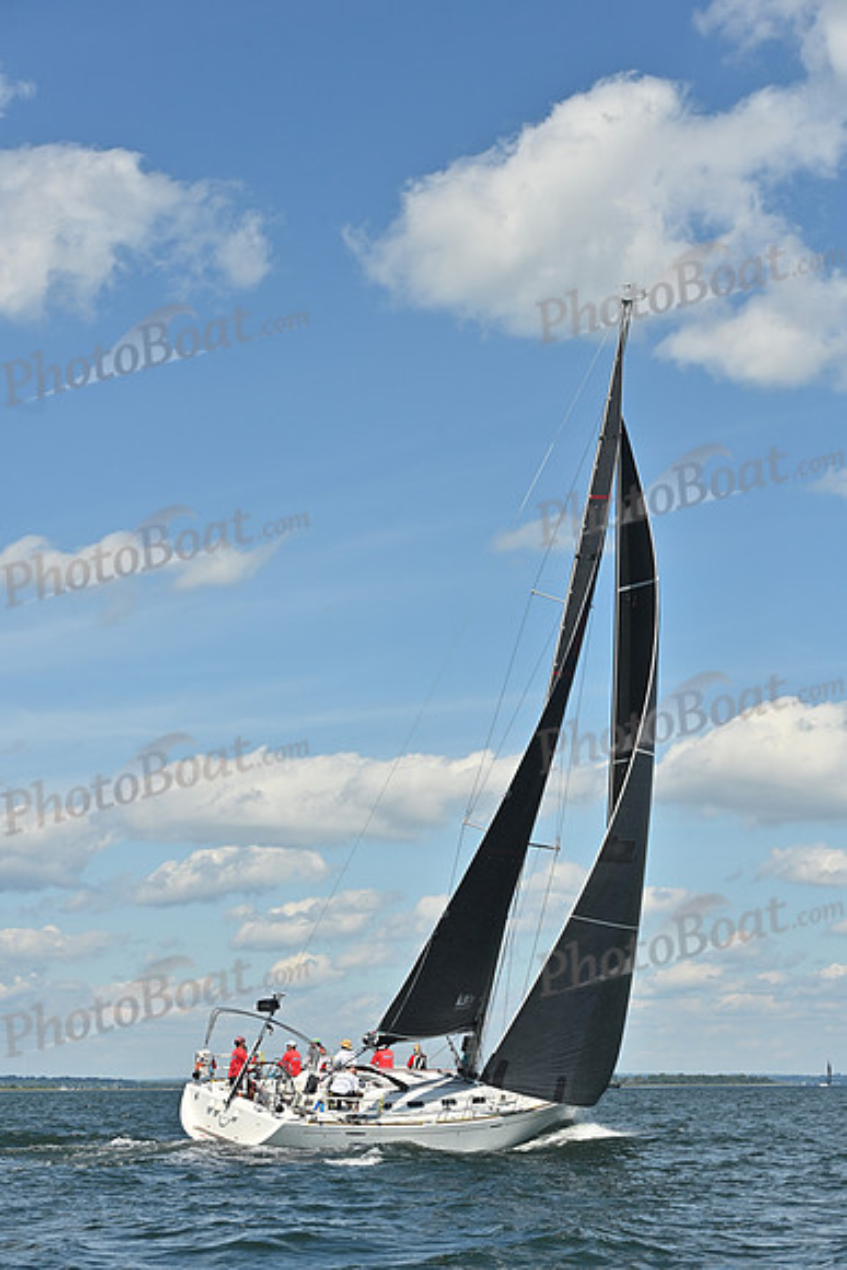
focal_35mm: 70
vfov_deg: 28.8
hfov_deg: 19.5
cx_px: 424
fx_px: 2469
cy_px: 635
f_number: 8
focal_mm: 70
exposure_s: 1/1250
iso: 250
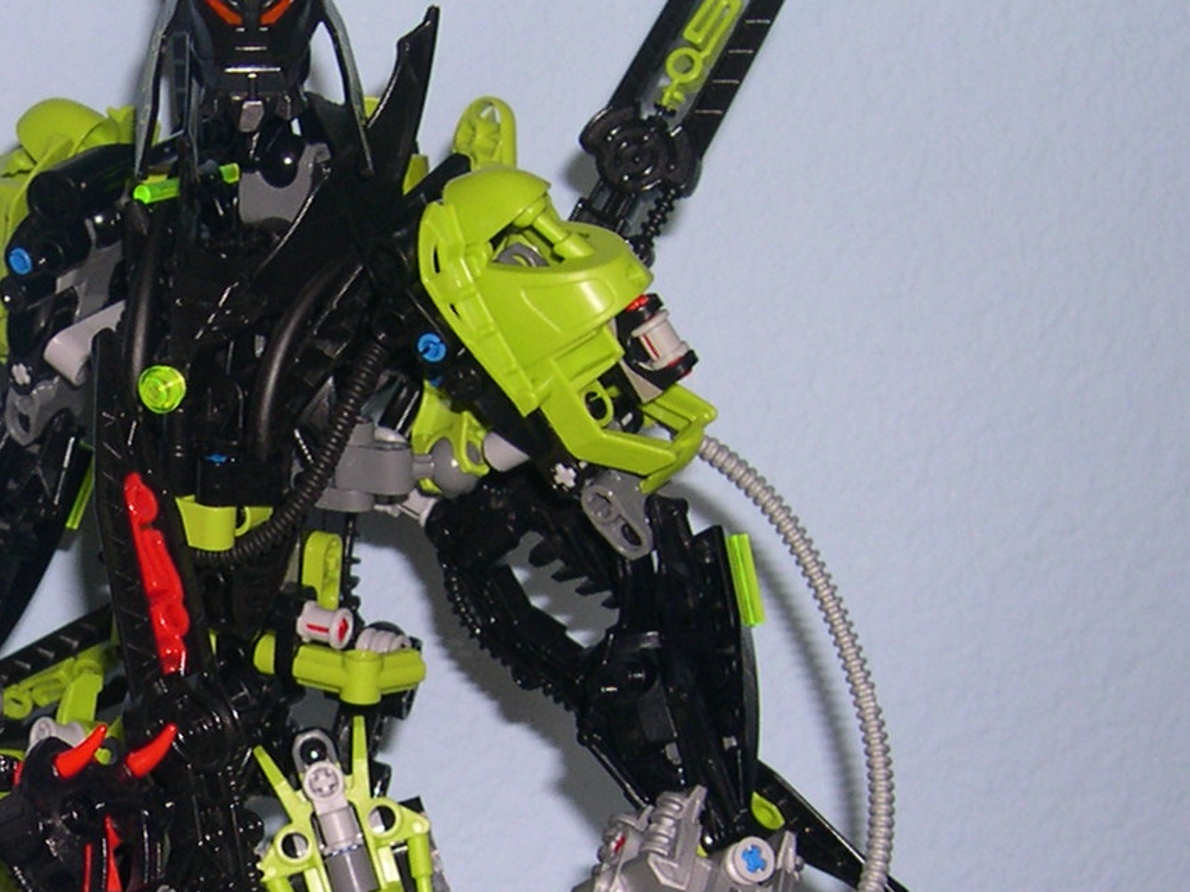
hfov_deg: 18.8
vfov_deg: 14.5
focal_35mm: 101
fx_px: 3472
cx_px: -71
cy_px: 753
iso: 100
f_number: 2.8
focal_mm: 8
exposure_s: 1/60
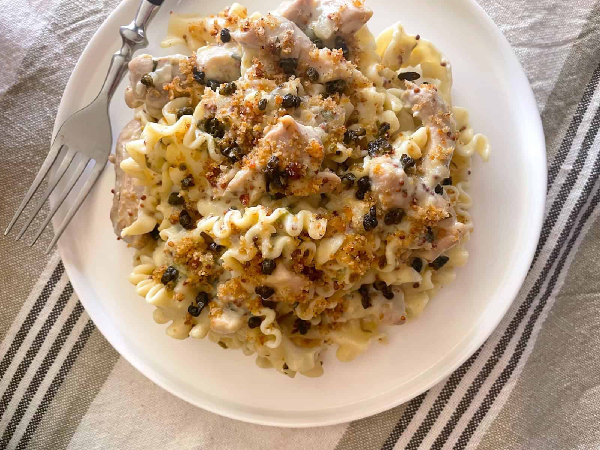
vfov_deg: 53.1
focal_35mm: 26
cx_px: 300
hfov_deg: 67.3
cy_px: 225
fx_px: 451
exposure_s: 1/92
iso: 125
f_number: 1.6
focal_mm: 4.2
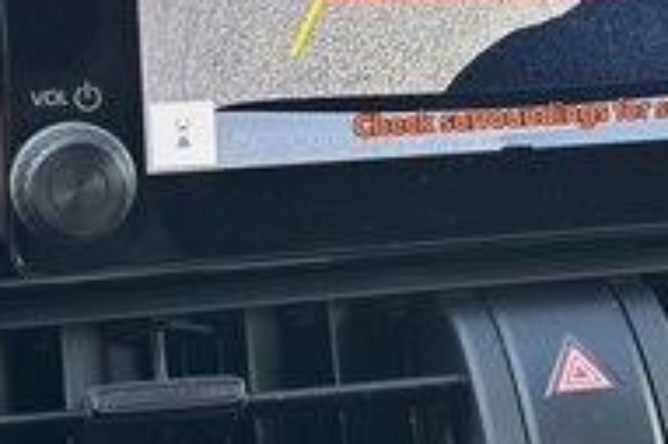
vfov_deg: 11.5
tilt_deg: -13.7
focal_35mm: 119
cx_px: 462
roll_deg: -1.8
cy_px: 107
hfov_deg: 17.2
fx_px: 2206
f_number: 1.6
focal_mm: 5.96
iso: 50
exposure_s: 1/89
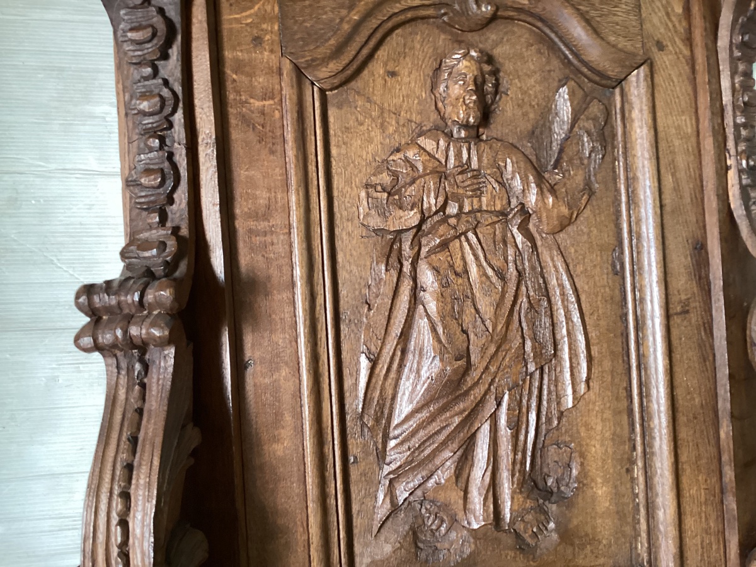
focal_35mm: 31
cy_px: 284
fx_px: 677
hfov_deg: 58.4
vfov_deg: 45.4
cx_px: 378
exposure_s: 1/33
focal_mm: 3.3
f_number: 2.4
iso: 320
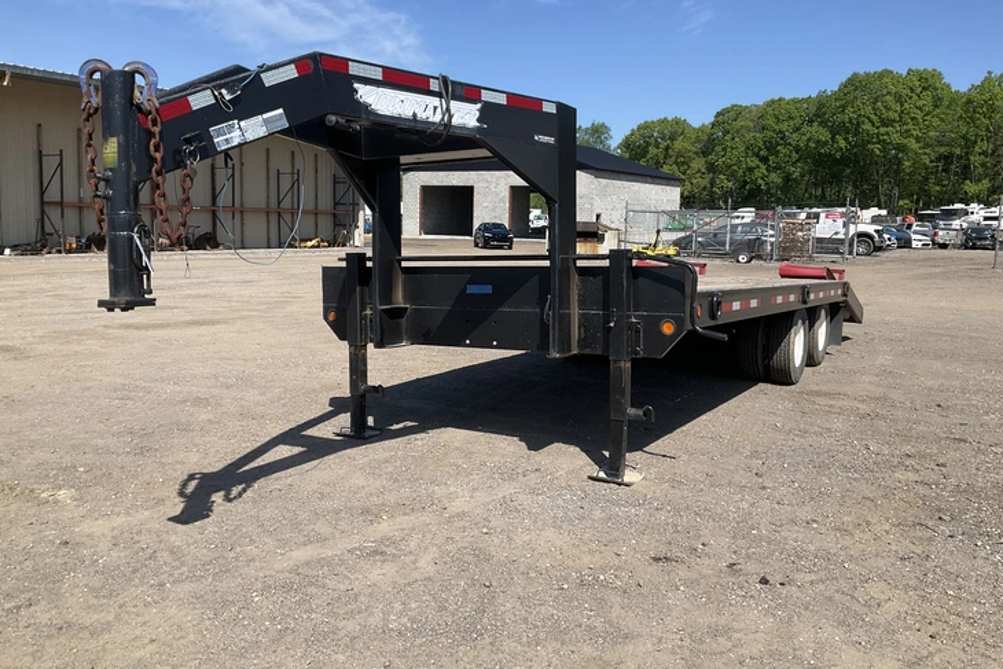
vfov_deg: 42.3
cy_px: 308
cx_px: 496
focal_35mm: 31
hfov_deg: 60.3
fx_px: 864
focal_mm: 3
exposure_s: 1/1984
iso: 25
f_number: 1.8
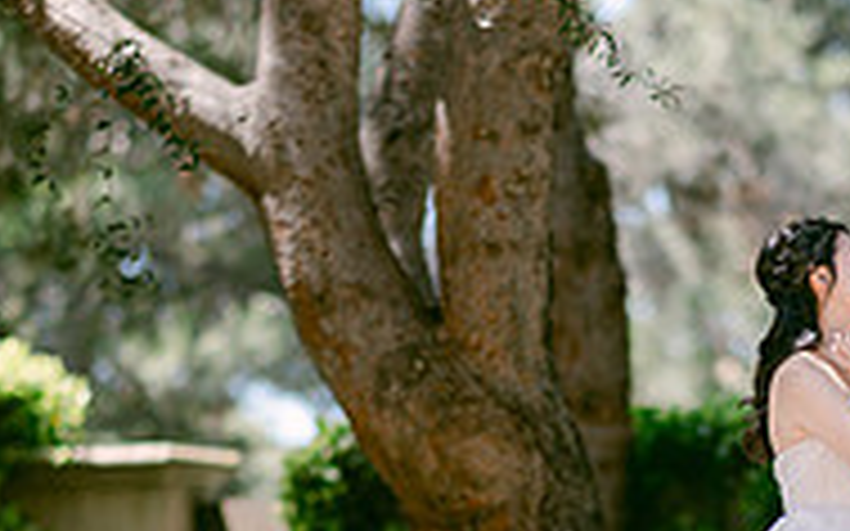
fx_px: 7596
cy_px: 722
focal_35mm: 328
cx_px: 526
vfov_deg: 4.0
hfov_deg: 6.4
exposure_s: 1/1250
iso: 64
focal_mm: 105
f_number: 1.4
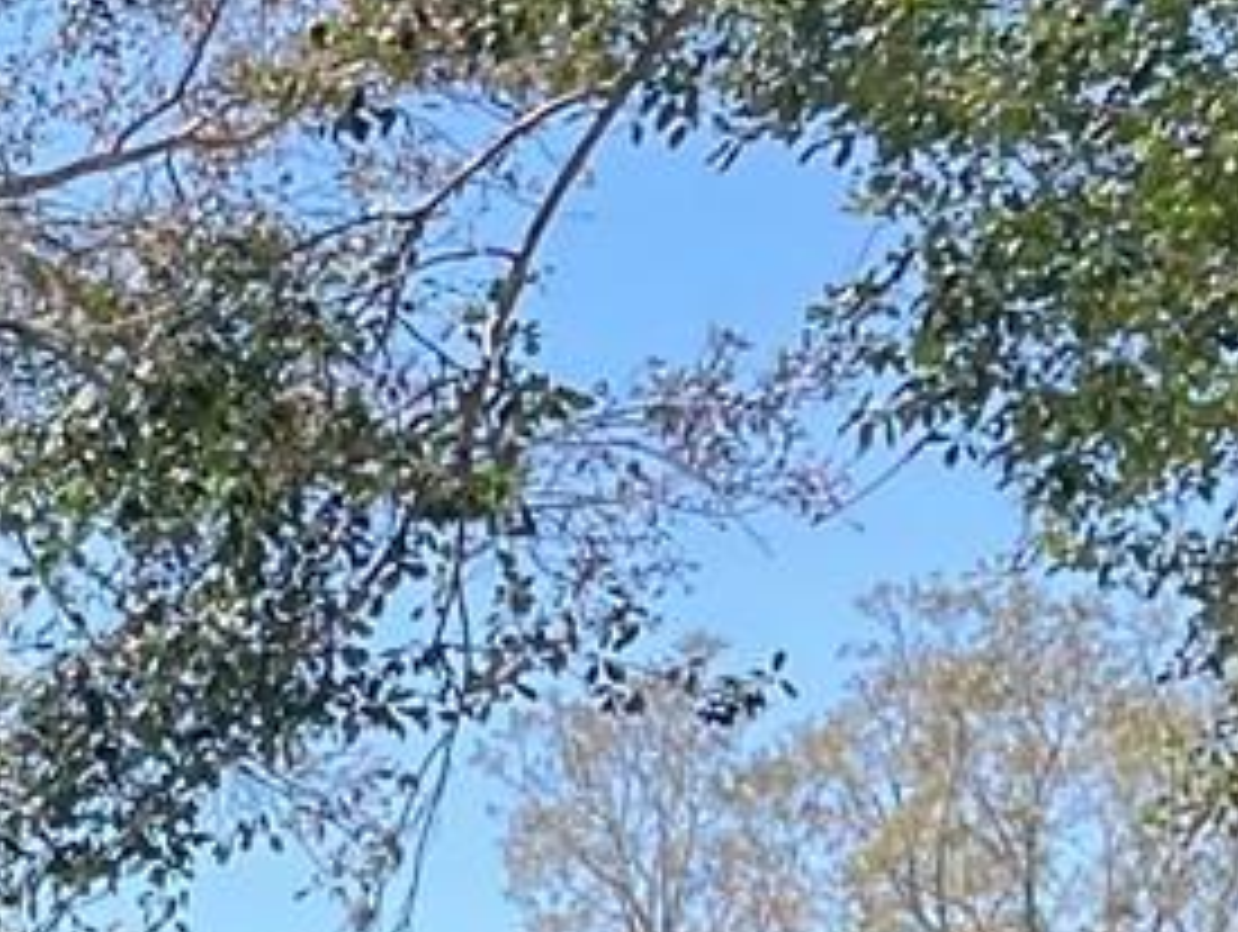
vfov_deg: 8.6
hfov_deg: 10.9
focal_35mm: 151
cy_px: 2517
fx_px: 5407
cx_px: -1837
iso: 32
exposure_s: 1/578
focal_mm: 4.2
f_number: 1.6
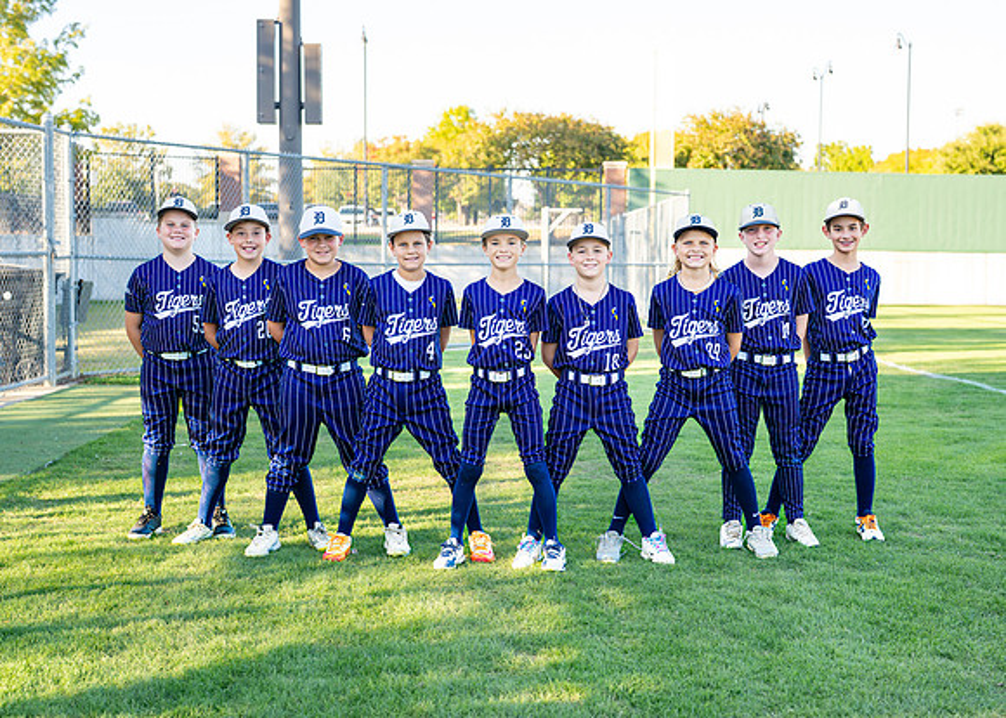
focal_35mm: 57
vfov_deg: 24.8
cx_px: 529
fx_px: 1634
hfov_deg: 34.2
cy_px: 374
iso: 250
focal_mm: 50
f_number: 3.5
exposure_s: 1/400
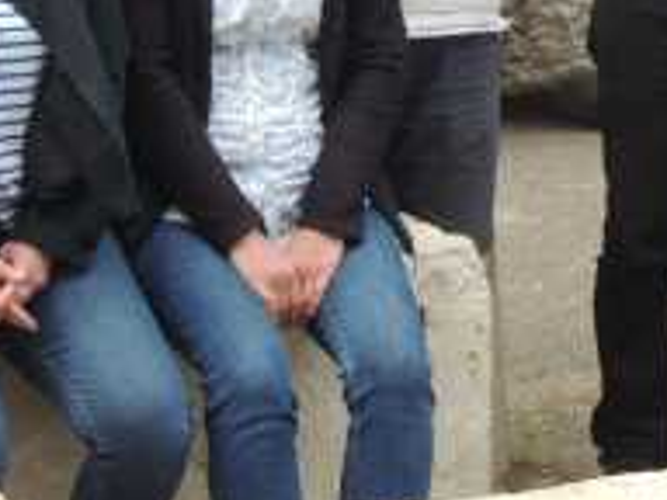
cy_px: -59
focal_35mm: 163
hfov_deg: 12.1
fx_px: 3141
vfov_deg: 9.0
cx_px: 367
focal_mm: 8.3
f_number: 3.5
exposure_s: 1/320
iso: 100
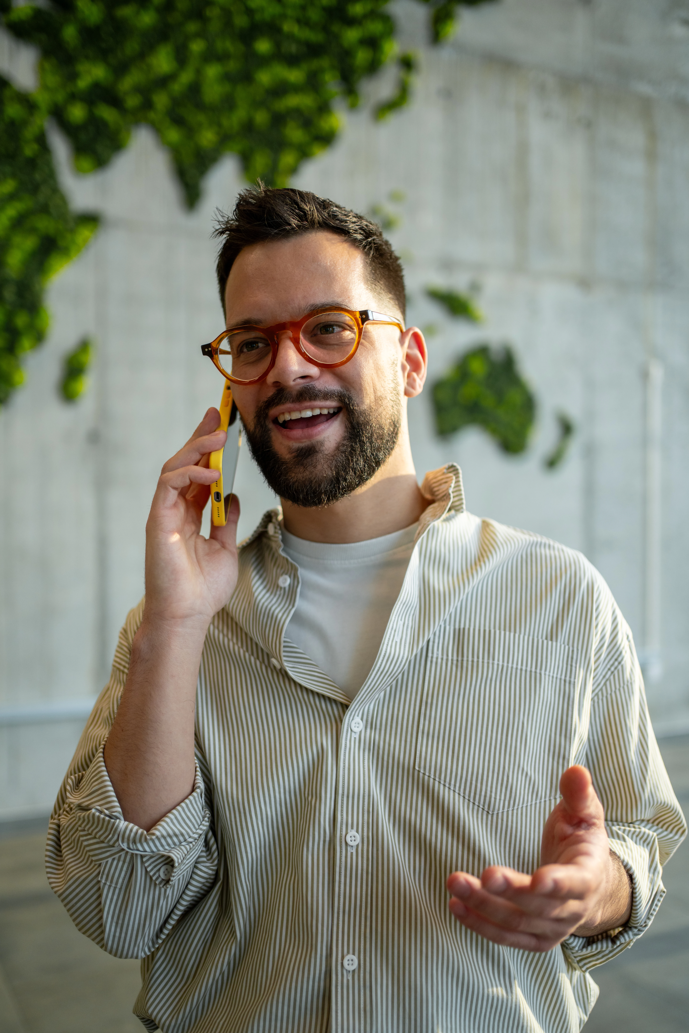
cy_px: 516
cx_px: 344
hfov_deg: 37.9
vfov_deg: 54.4
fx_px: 1005
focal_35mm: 35
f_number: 1.8
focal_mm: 35
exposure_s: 1/1000
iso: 400
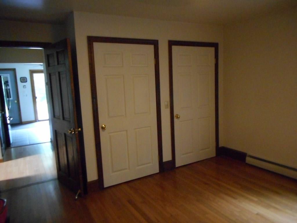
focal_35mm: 25
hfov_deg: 69.4
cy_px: 112
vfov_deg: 54.9
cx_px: 148
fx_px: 214
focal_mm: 4.5
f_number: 3.7
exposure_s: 1/15
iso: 800
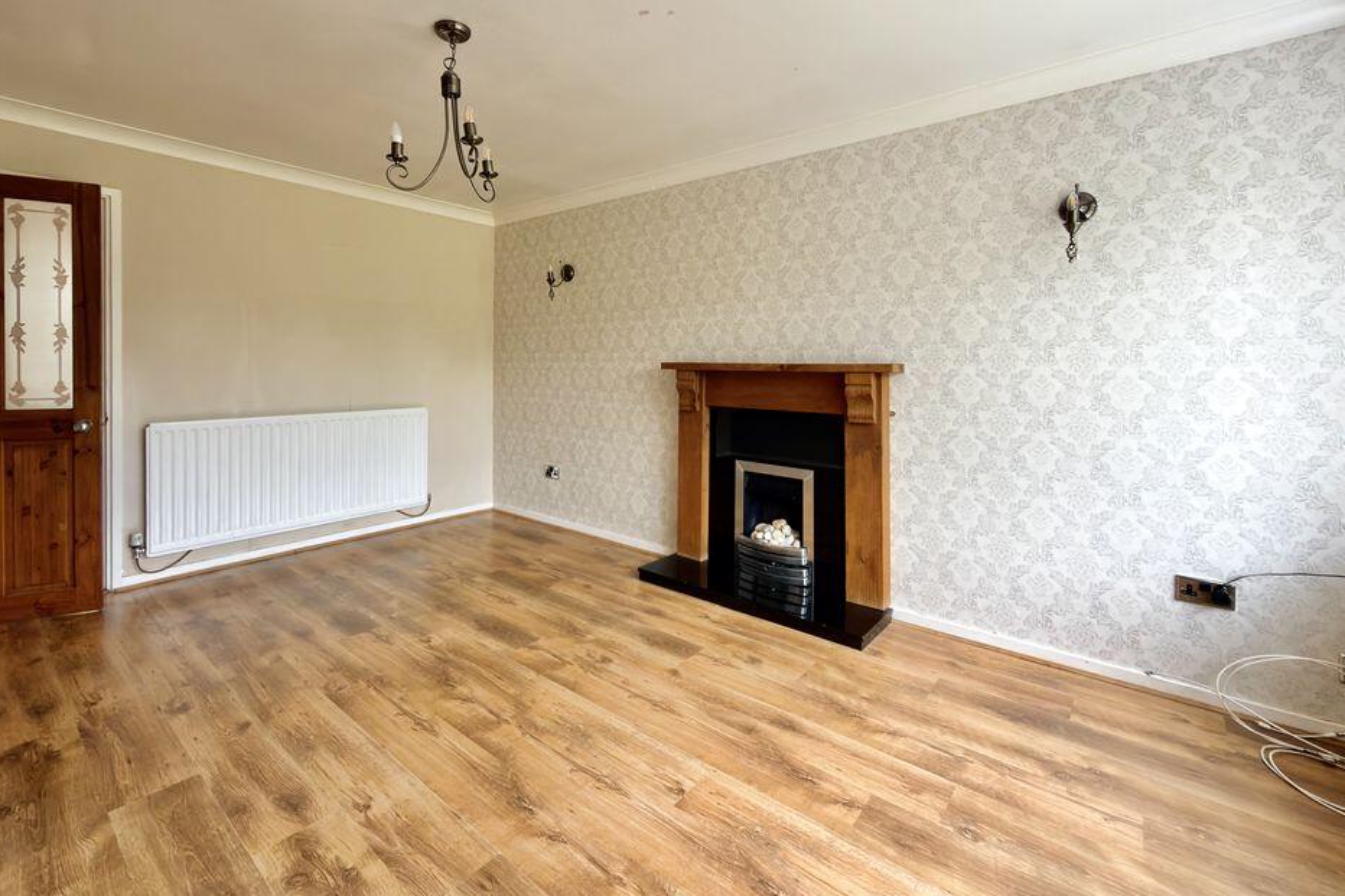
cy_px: 366
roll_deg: +0.4
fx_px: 598
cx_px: 641
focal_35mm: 16
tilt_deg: +0.0
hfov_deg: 96.7
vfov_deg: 73.1
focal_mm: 2.22
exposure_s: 1/40
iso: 64
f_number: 2.2
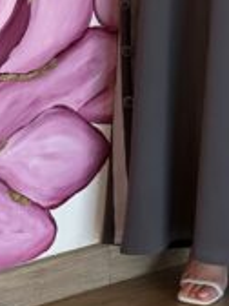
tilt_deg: -10.7
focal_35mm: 244
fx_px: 2152
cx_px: 247
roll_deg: -1.1
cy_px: -28
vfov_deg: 8.1
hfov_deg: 6.1
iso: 200
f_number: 2.8
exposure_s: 1/100
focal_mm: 9
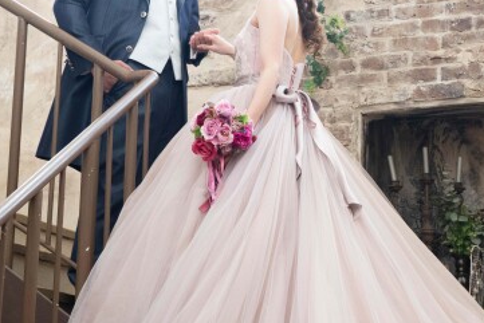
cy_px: 90
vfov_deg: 14.7
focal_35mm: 93
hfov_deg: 21.6
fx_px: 1251
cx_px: 391
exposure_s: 1/100
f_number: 4.5
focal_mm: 42
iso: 2000
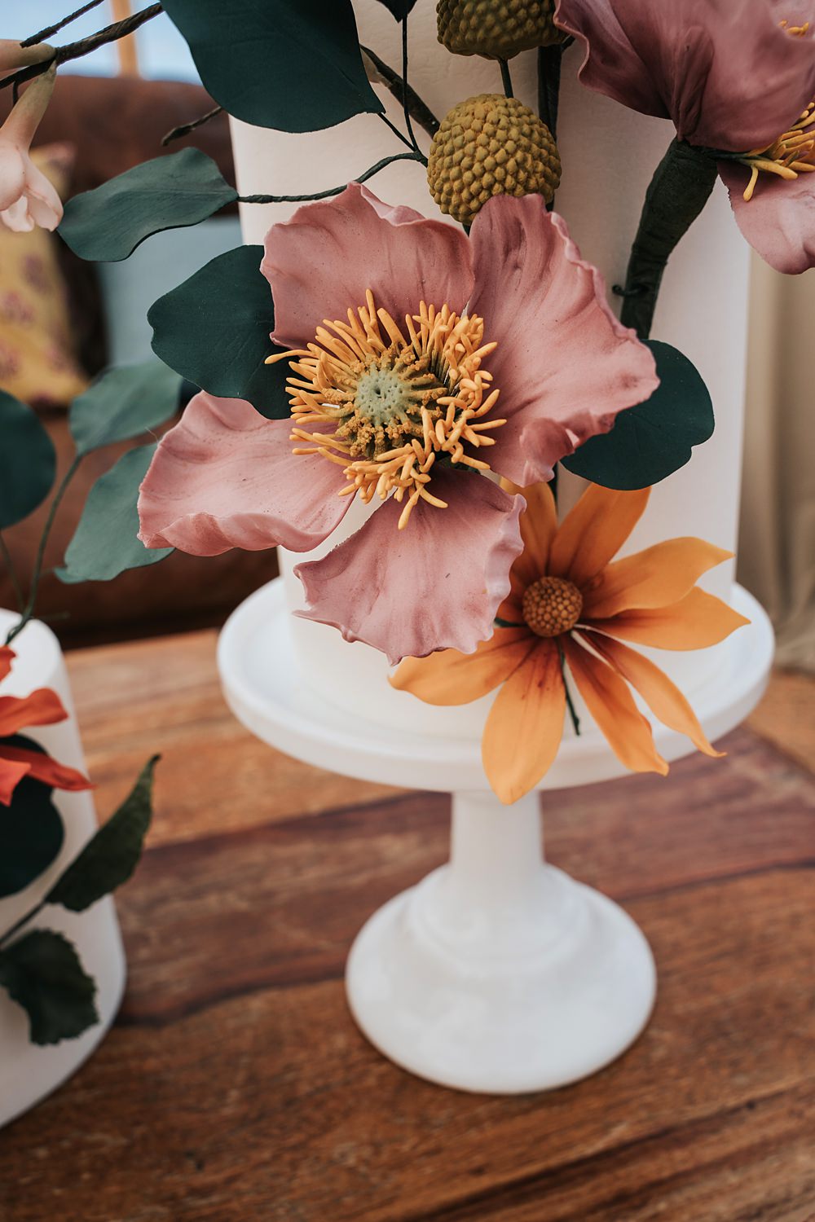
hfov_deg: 42.0
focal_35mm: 31
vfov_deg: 59.8
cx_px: 408
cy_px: 611
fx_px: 1063
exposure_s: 1/320
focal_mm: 31.3
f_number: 9
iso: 250
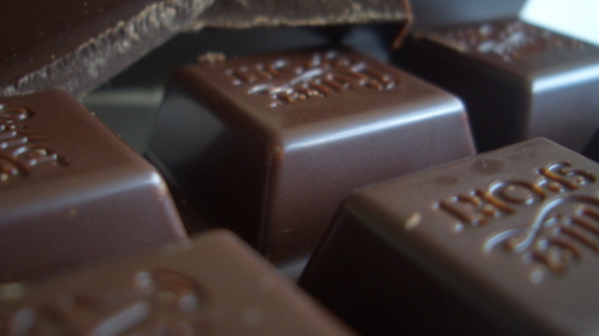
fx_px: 714
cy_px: 162
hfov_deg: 45.5
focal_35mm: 45
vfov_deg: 26.5
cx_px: 284
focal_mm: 5.8
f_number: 2.6
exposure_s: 1/8
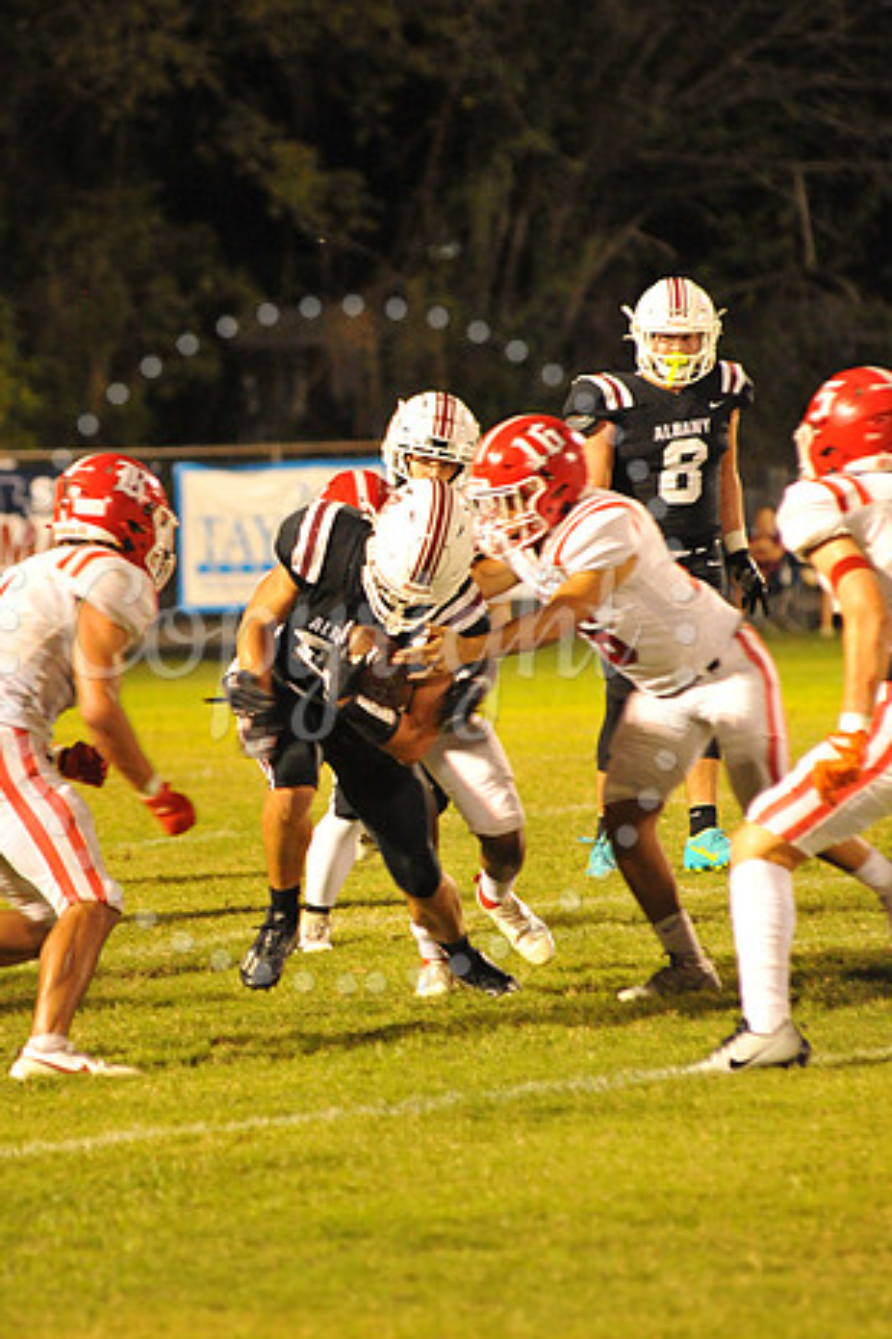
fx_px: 9298
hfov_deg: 5.5
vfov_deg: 8.2
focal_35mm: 250
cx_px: 346
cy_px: 641
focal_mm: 200
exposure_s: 1/160
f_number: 5
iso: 5000
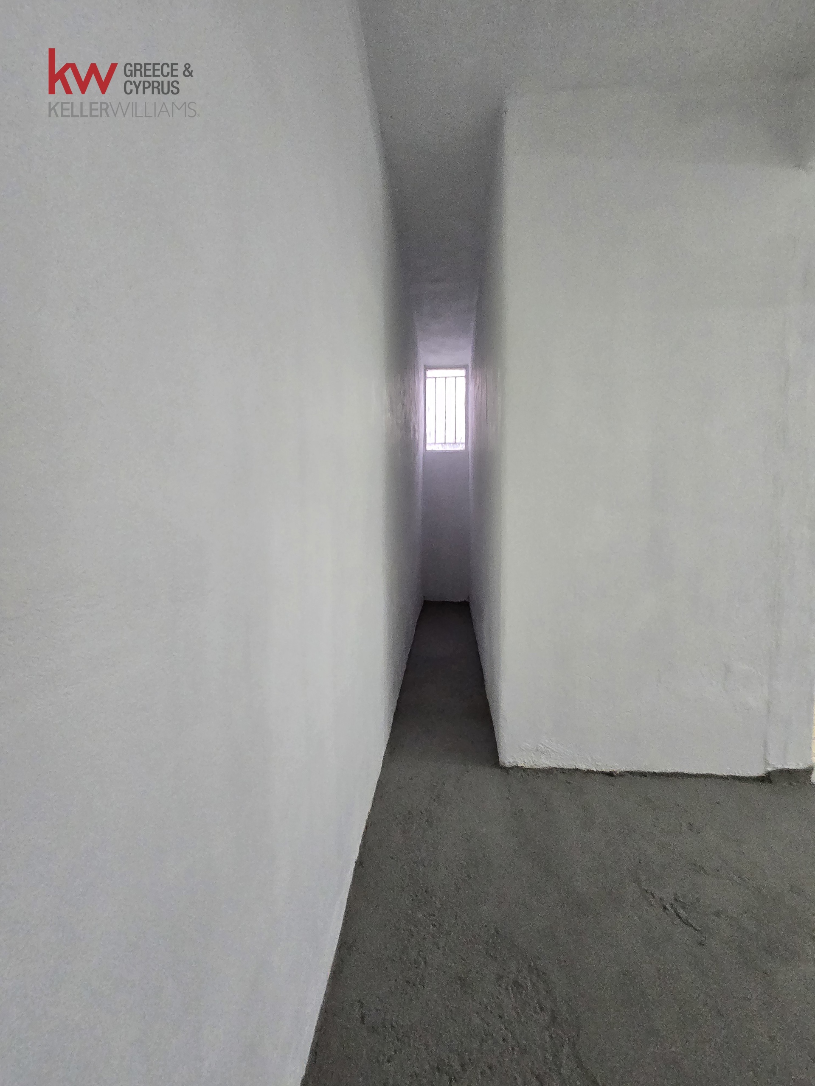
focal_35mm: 13
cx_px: 408
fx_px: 408
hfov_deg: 89.9
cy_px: 543
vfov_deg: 106.2
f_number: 2.2
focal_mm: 2.2
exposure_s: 1/50
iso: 500
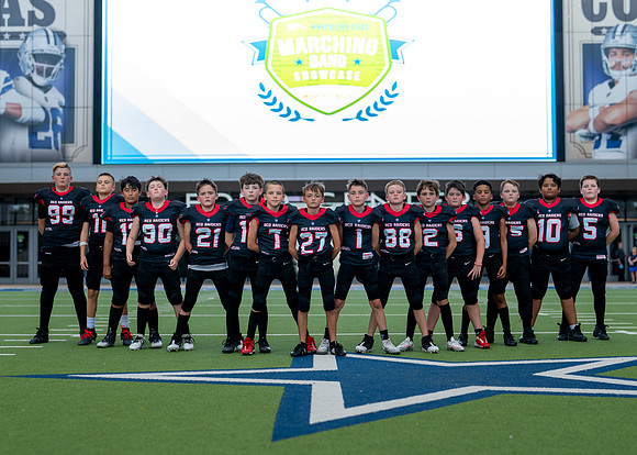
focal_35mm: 63
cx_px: 301
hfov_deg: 31.2
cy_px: 235
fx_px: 1142
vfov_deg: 22.5
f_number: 2
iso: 100
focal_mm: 50
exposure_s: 1/400
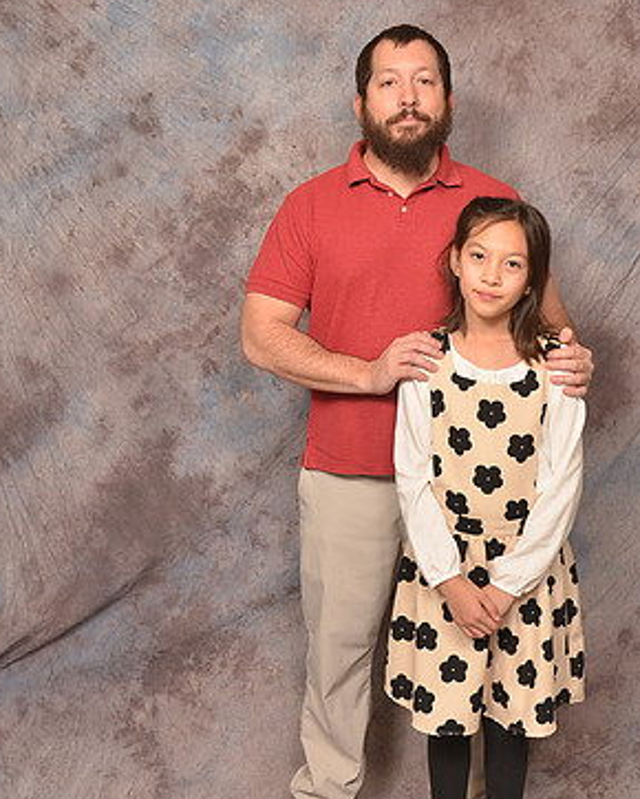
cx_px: 391
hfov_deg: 28.0
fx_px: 1277
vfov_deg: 34.7
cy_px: 395
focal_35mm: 54
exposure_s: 1/60
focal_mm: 24
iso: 200
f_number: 5.6
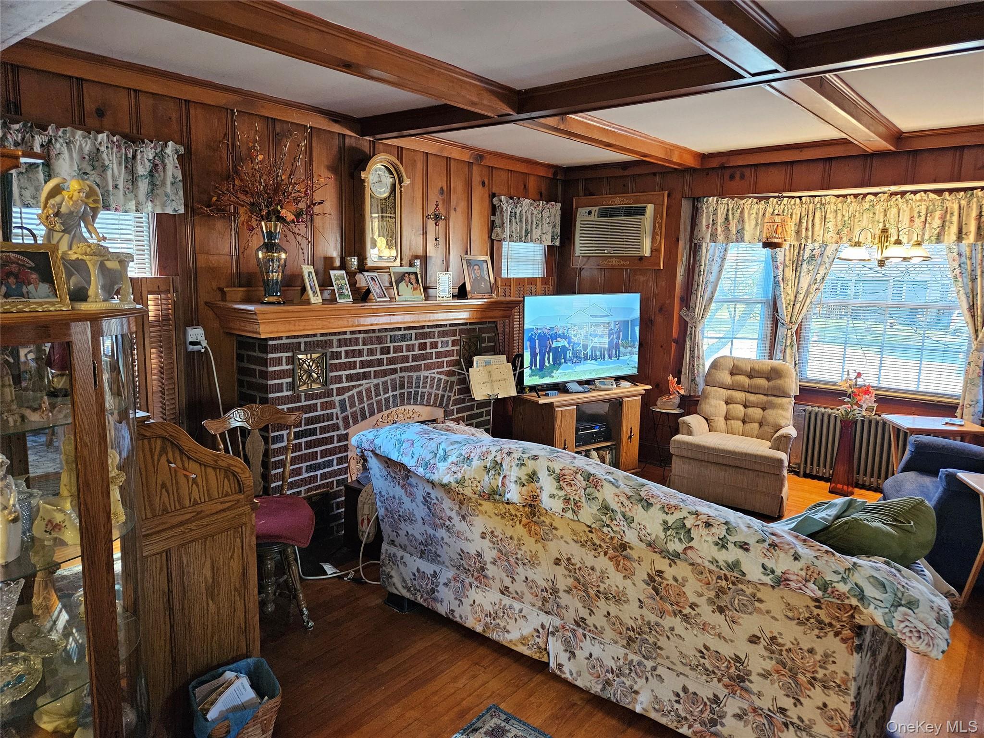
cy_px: 369
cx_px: 492
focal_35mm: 23
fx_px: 654
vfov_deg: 58.9
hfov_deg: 73.9
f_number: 1.8
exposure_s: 1/120
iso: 800
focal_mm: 5.4
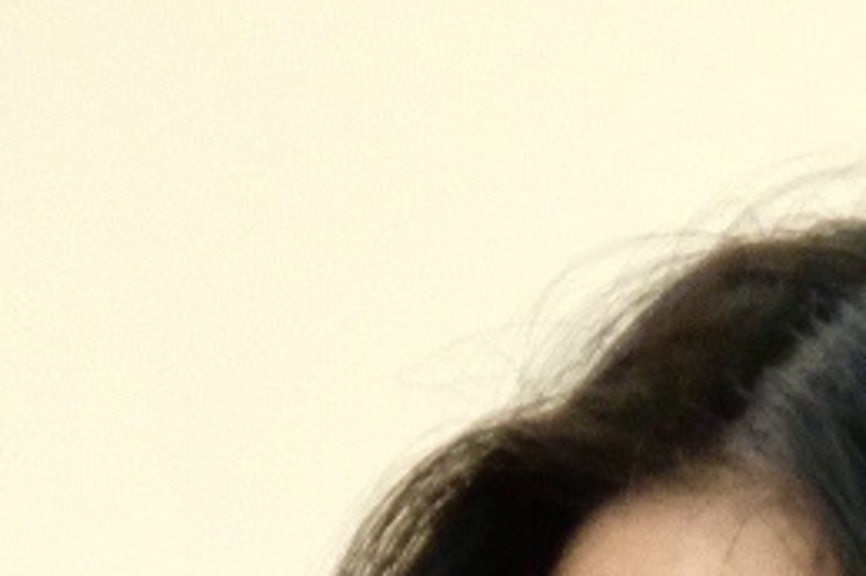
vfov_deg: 1.3
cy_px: 1645
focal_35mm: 1065
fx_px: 25602
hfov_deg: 1.9
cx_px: 903
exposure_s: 1/160
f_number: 5.6
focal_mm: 104.2
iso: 5000
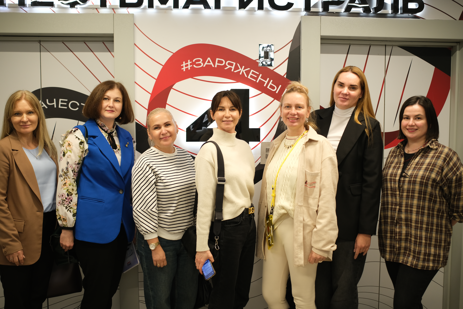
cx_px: 232
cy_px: 154
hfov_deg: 50.7
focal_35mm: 38
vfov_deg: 35.1
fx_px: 489
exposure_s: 1/180
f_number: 1.7
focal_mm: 25
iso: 320
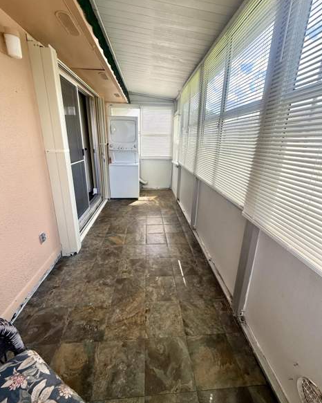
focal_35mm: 15
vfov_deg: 96.7
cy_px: 192
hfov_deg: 84.0
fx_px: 179
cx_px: 160
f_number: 2.2
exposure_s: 1/279
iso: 64
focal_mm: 2.22
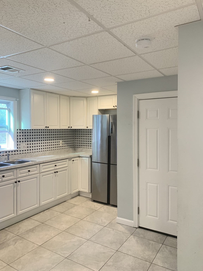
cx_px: 102
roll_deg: -0.7
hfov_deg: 53.1
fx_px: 203
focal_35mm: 26
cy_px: 136
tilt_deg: +1.8
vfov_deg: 67.3
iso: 64
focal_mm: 4.25
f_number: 1.8
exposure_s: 1/60
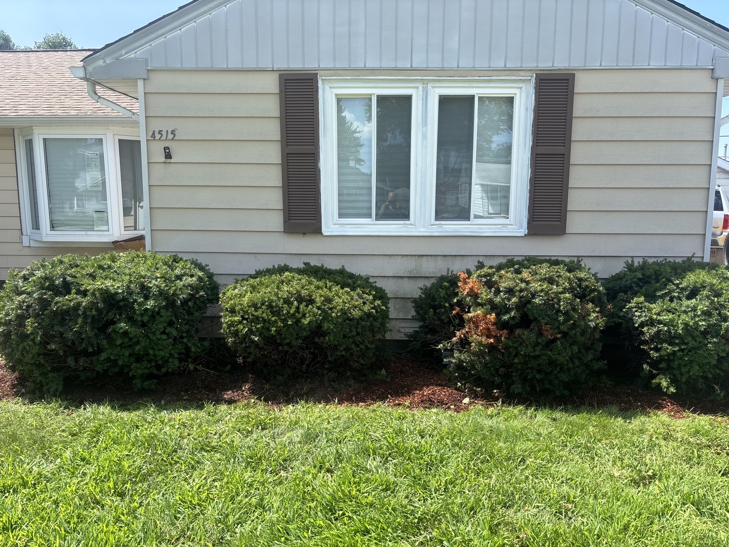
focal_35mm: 26
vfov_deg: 53.1
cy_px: 274
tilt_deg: -8.4
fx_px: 548
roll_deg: -0.6
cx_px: 364
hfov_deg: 67.3
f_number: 1.6
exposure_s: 1/1092
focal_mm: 5.96
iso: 50
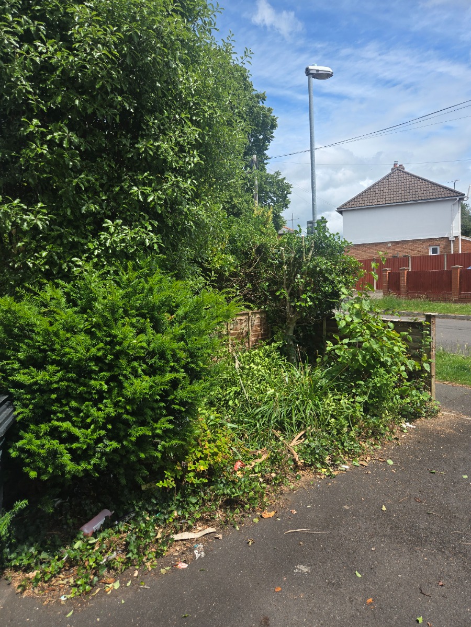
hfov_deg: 58.9
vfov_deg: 73.9
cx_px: 236
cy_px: 314
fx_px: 417
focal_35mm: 23
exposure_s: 1/2921
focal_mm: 5.4
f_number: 1.8
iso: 50
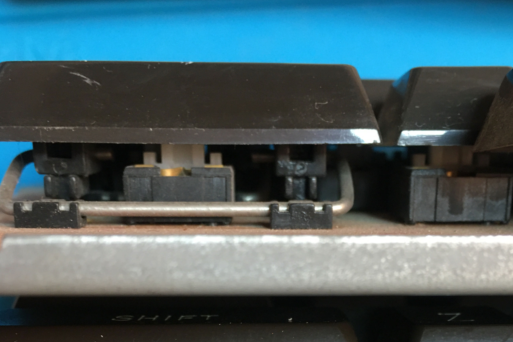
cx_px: 292
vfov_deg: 26.6
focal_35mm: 47
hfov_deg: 41.8
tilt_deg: -80.6
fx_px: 670
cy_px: 367
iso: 64
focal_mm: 4.15
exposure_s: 1/17
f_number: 2.2
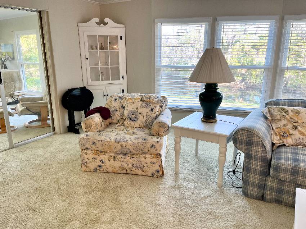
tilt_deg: -14.9
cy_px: 114
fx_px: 230
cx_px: 153
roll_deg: +0.2
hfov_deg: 67.3
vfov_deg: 53.0
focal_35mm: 26
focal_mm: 5.1
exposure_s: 1/120
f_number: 1.6
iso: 100
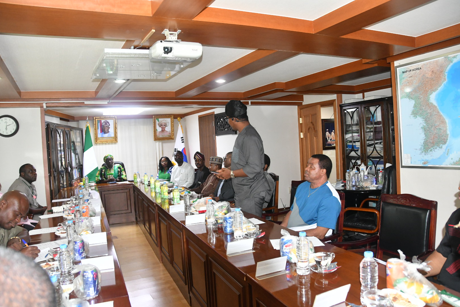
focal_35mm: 27
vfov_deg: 47.9
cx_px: 230
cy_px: 154
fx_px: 345
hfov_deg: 67.4
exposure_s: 1/125
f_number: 4
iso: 1800
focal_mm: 18
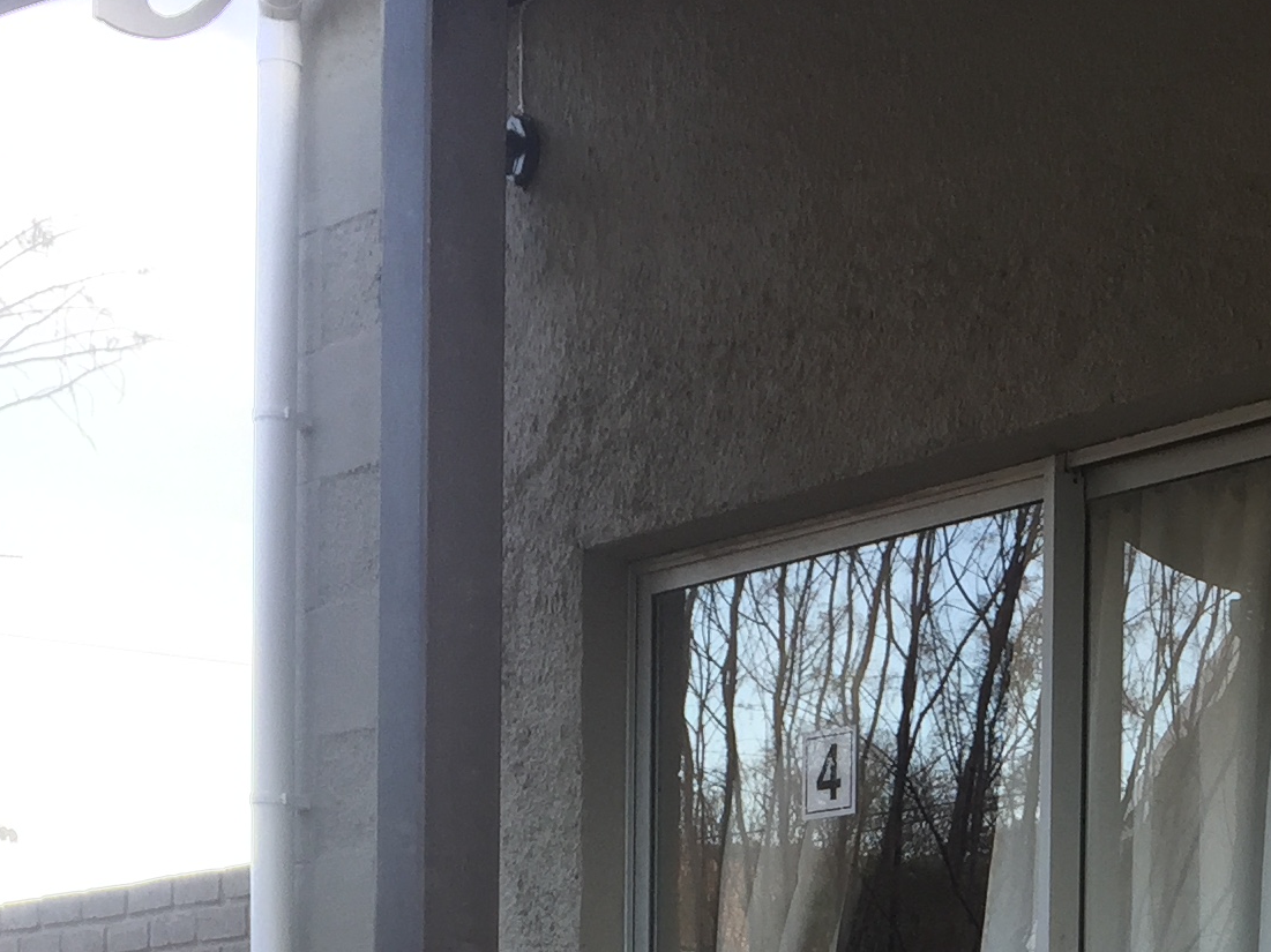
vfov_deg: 15.9
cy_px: 1386
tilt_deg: -1.4
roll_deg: -1.3
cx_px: 1435
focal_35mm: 86
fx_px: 3157
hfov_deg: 21.5
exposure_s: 1/50
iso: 32
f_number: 2.2
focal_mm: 4.15
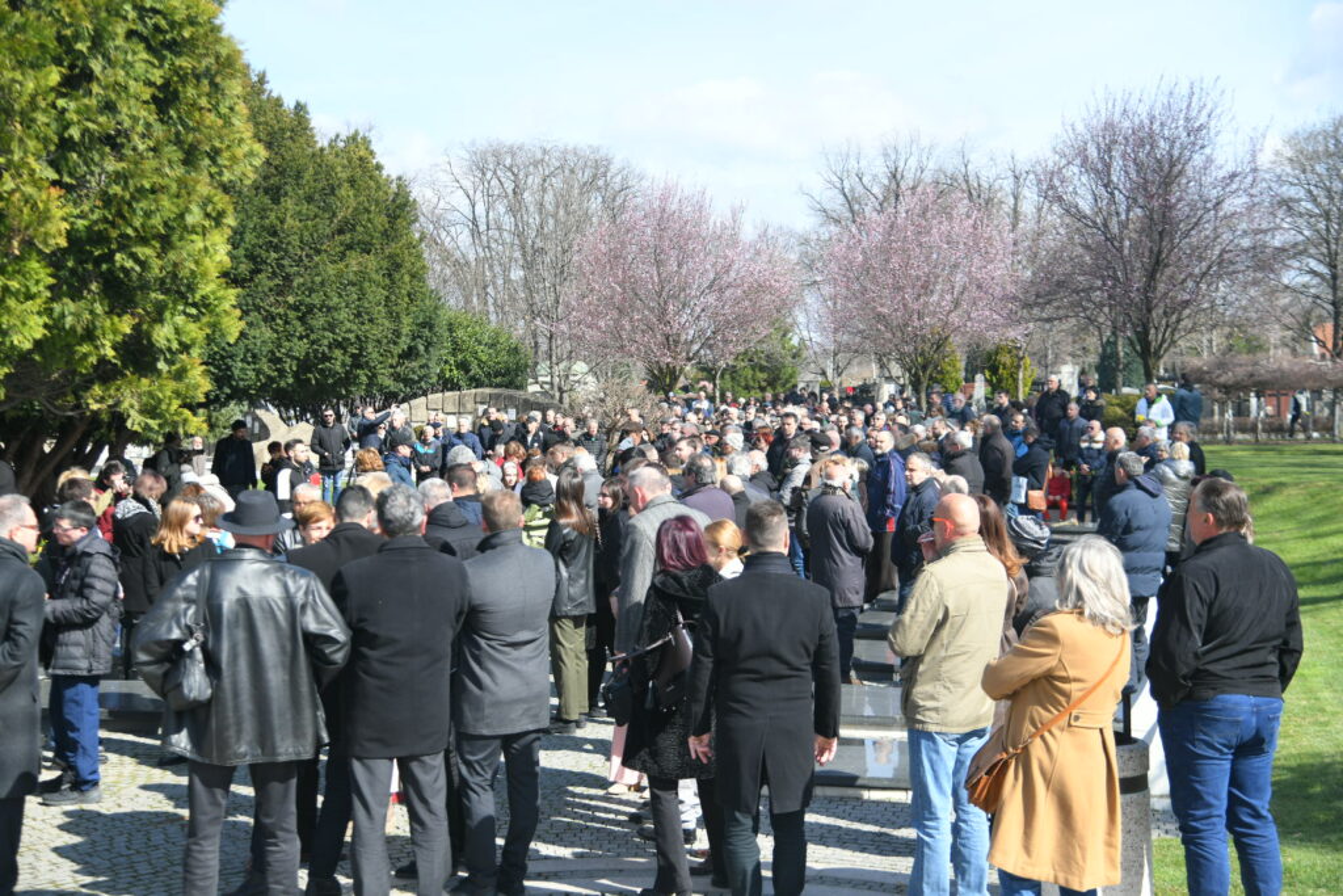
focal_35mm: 48
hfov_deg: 41.1
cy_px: 448
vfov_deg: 28.1
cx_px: 672
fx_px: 1791
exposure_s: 1/800
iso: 200
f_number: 4
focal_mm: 48
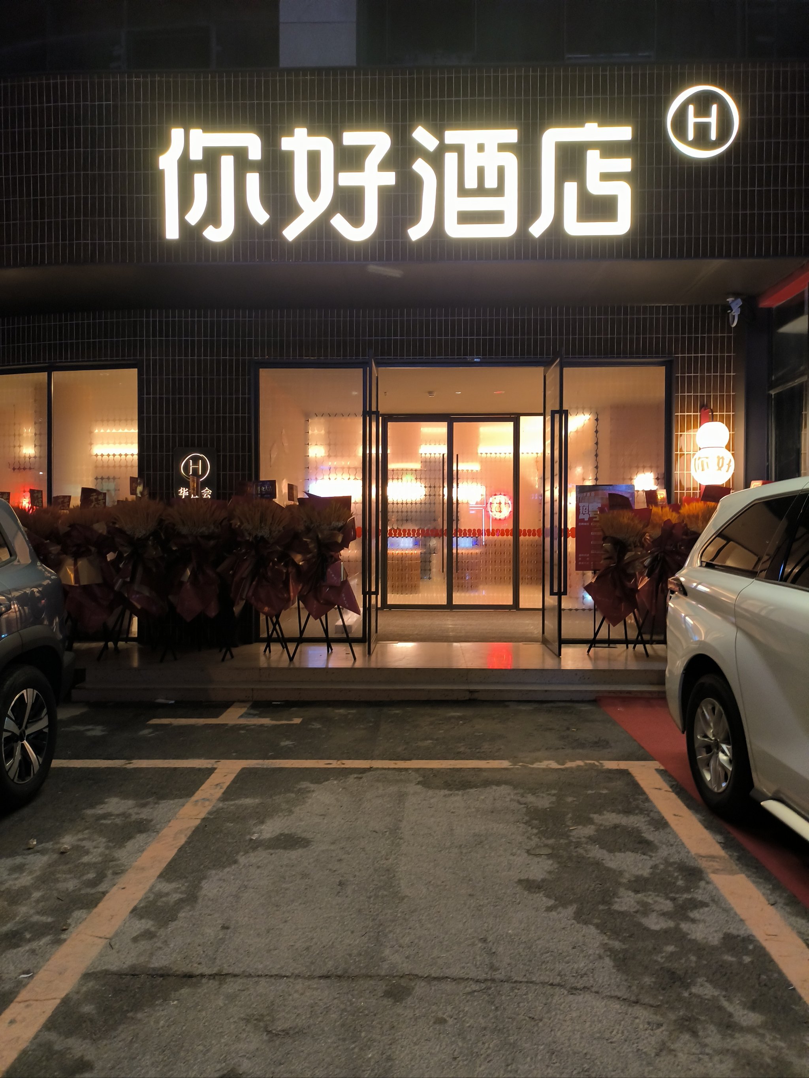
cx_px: 404
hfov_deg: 58.9
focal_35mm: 23
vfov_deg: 73.9
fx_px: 716
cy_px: 539
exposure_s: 1/33.4
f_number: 1.79
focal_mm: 4.69
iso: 373
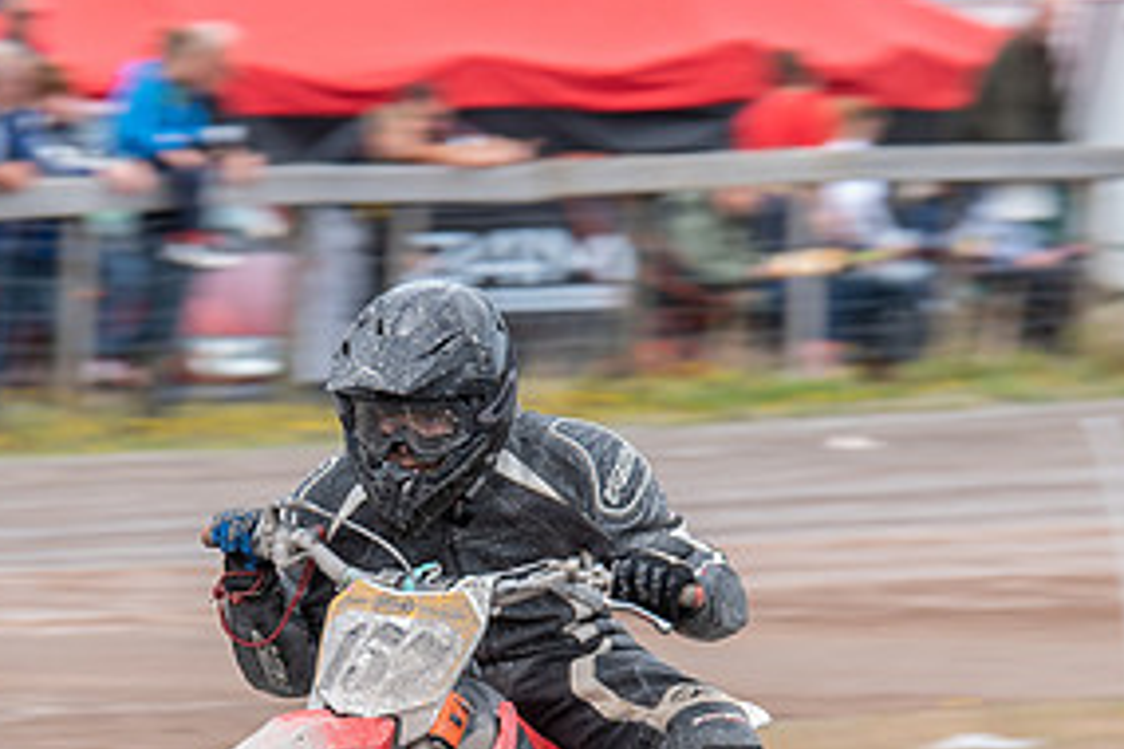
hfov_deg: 3.4
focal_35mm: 610
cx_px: 369
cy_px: 776
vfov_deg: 2.3
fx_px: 19044
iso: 200
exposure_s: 1/160
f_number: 8
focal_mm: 175
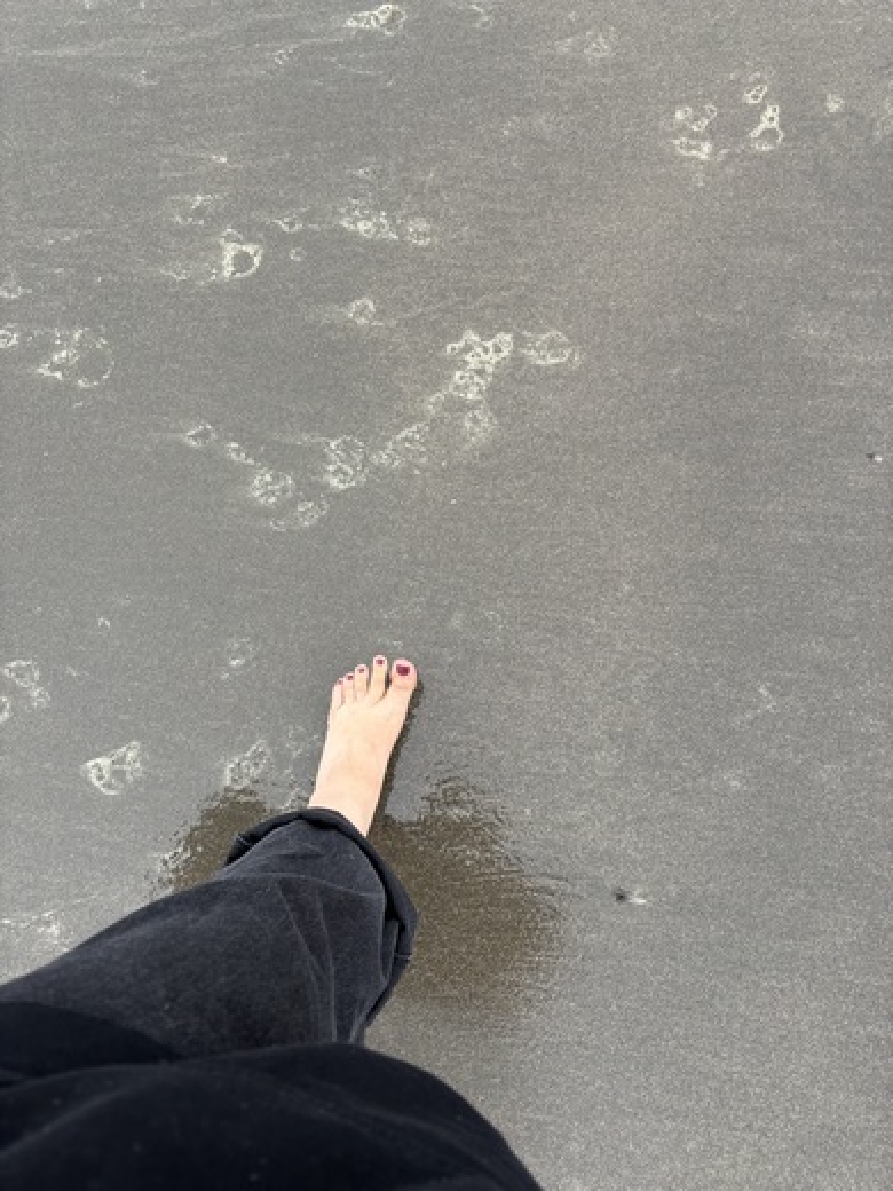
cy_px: 596
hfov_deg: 53.1
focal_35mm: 26
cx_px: 446
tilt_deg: -71.3
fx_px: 894
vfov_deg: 67.3
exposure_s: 1/1016
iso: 50
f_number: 1.6
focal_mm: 5.96
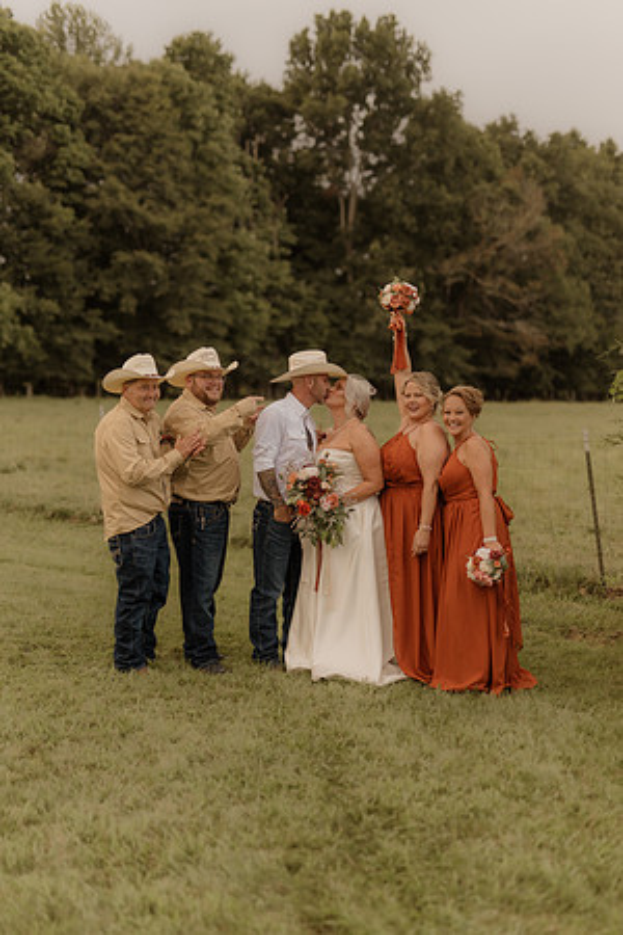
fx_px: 1298
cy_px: 468
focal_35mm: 50
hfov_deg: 27.0
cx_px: 312
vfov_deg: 39.6
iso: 125
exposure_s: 1/2000
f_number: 1.4
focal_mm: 50
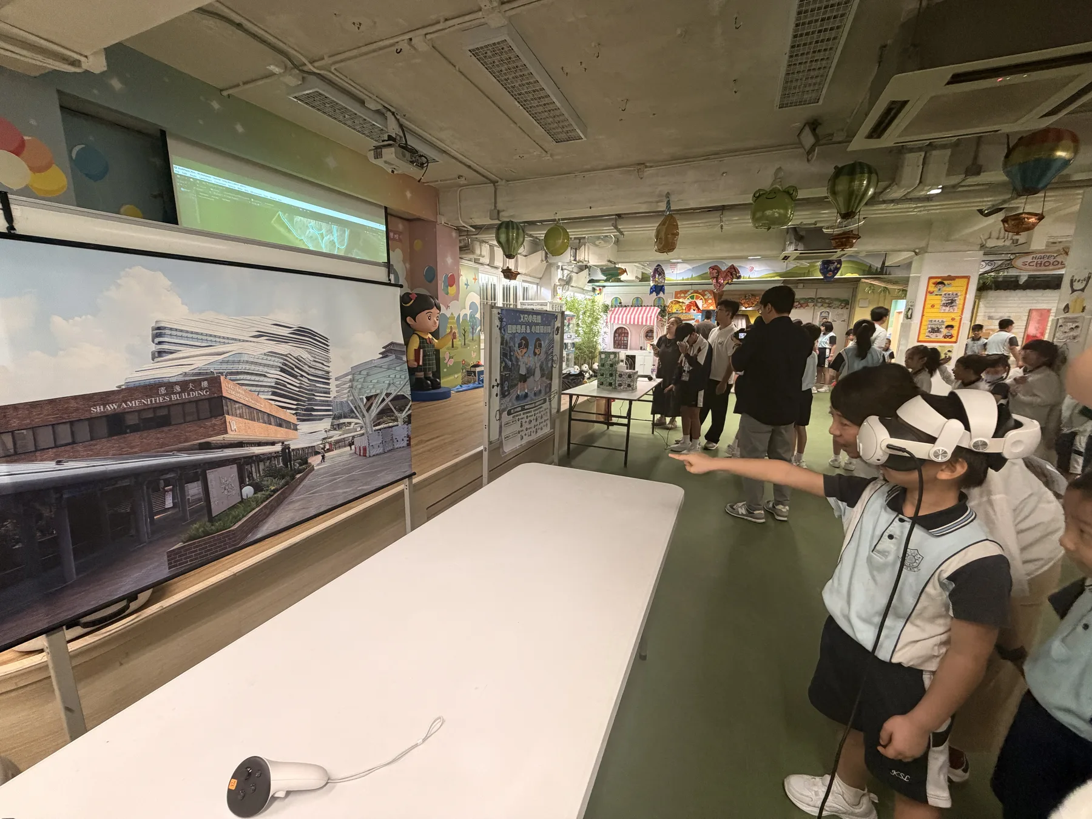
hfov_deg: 102.1
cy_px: 410
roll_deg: -1.3
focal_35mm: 14
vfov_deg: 85.7
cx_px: 546
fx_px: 442
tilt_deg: -11.1
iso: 250
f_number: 2.2
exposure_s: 1/50
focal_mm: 2.22
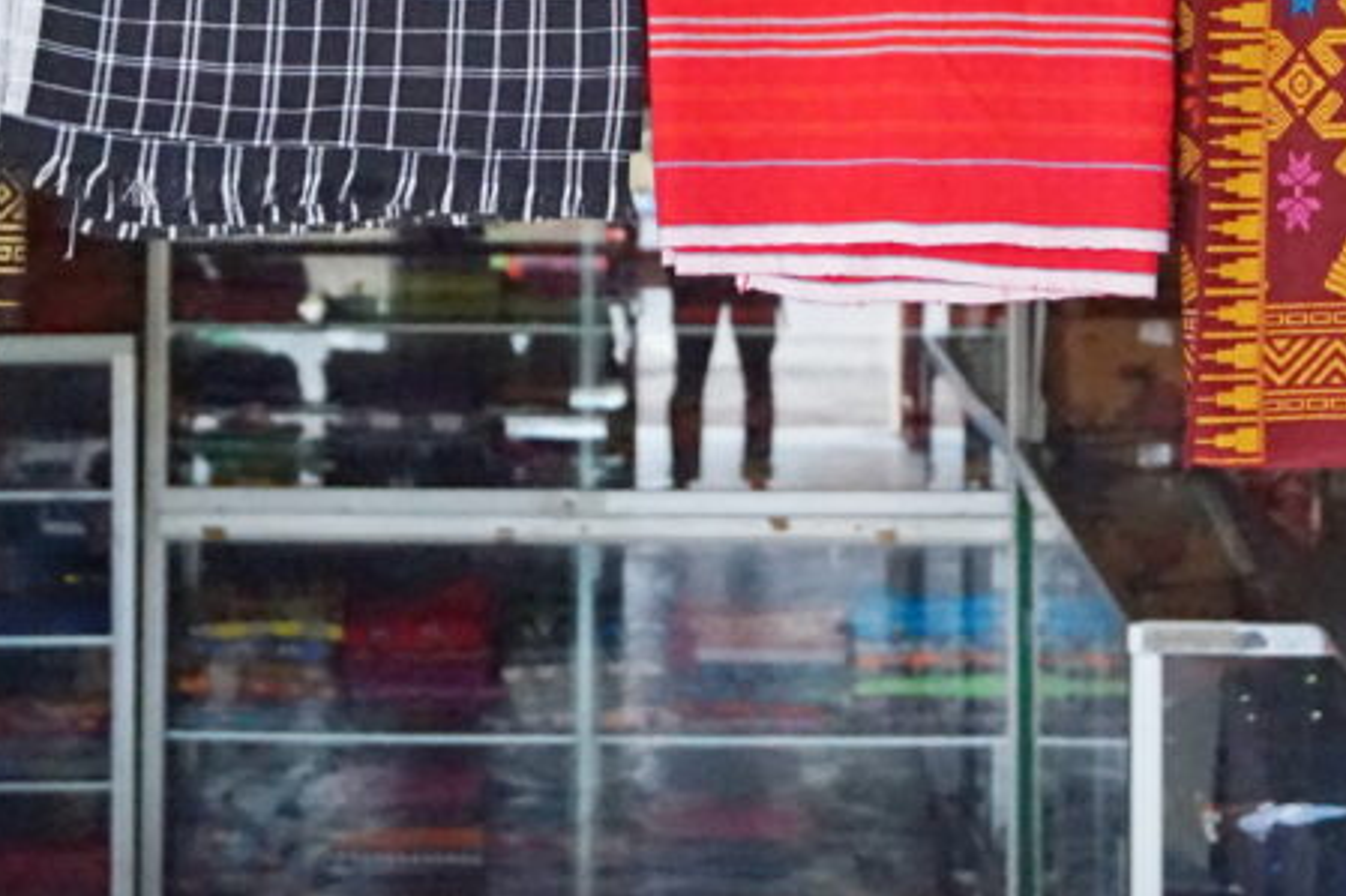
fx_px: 3326
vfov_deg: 15.1
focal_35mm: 89
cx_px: 749
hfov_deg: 22.9
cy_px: -21
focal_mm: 26
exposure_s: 1/100
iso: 3200
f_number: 4.5
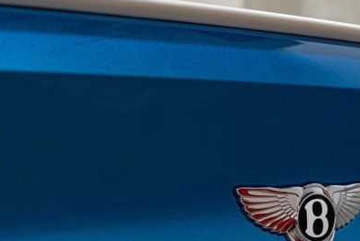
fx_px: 1220
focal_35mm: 122
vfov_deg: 11.0
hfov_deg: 16.5
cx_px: 339
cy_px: 291
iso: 1600
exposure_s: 1/80
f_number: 4.5
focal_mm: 47
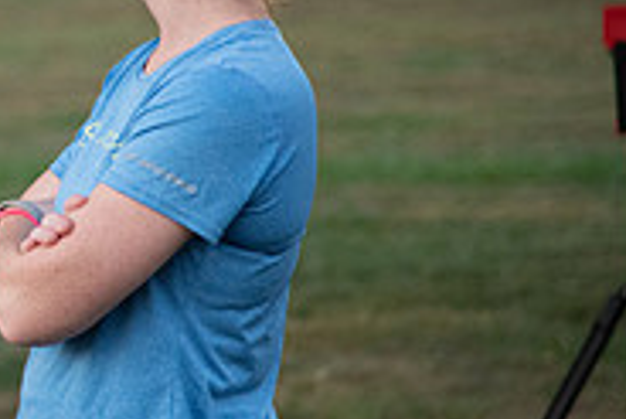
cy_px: 70
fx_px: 5760
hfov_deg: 6.1
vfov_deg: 4.2
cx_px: -337
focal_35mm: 331
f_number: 4
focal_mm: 105
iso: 2000
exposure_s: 1/100
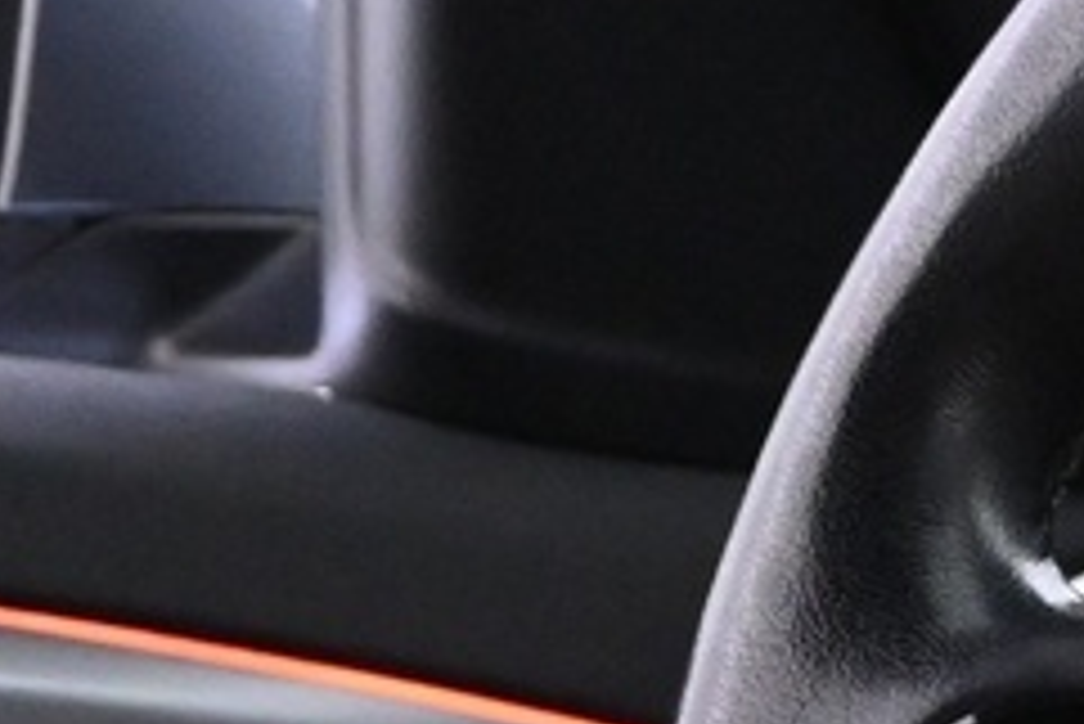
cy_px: 877
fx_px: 6368
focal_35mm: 211
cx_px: 2240
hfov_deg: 9.1
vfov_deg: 6.5
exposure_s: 1/30
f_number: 4
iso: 3200
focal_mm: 21
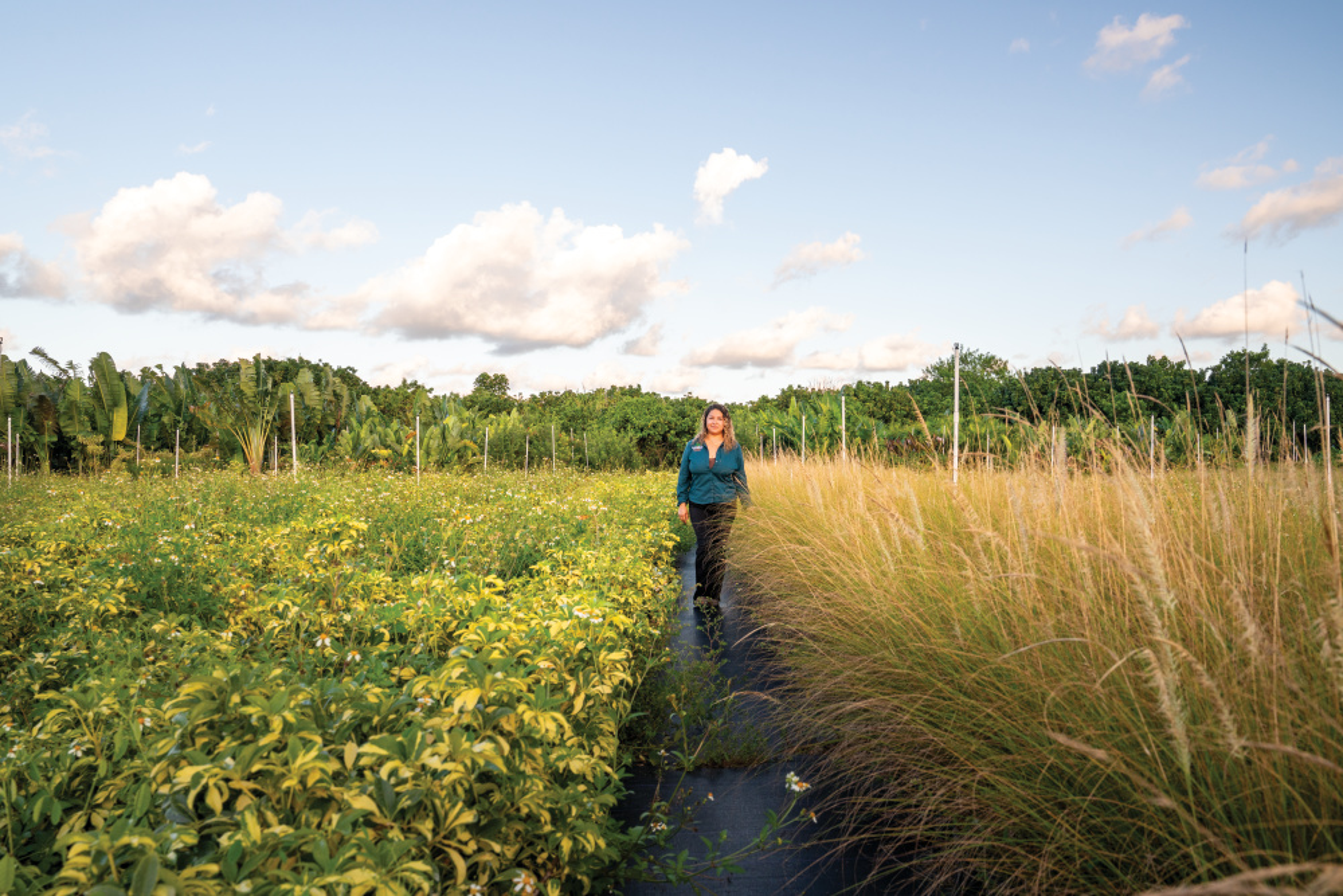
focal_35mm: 31
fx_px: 1157
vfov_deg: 42.3
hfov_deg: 60.3
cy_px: 448
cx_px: 672
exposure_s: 1/125
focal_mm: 31
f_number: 9
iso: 640
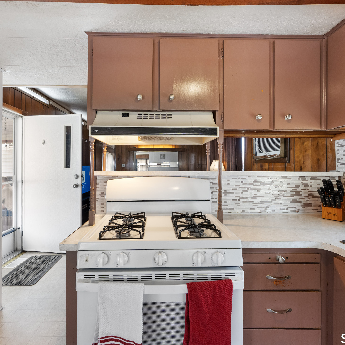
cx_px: 158
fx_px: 203
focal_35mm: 18
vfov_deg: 80.7
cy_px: 173
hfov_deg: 80.6
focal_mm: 14
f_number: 8
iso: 800
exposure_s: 1/13
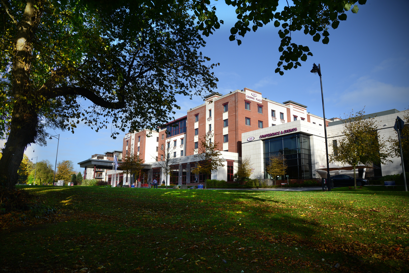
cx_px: 204
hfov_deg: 73.7
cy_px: 136
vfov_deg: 53.2
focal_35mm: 24
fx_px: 273
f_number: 14
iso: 160
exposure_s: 1/125
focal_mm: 24
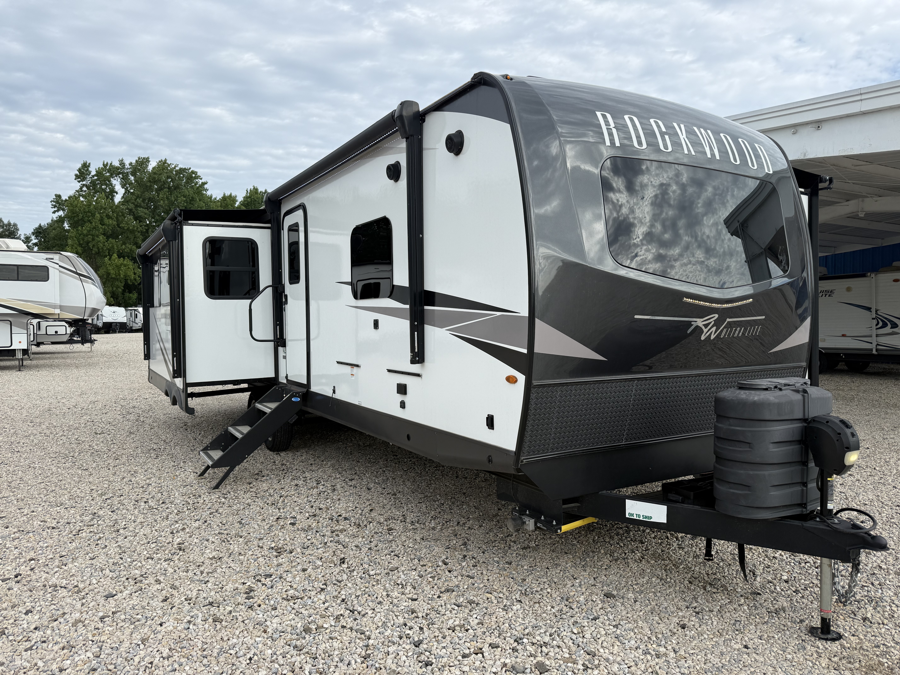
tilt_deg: -1.6
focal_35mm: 24
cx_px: 450
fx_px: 624
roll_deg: -0.4
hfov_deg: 71.6
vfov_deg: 56.8
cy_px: 338
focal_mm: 6.76
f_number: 1.78
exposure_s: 1/2611
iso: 80
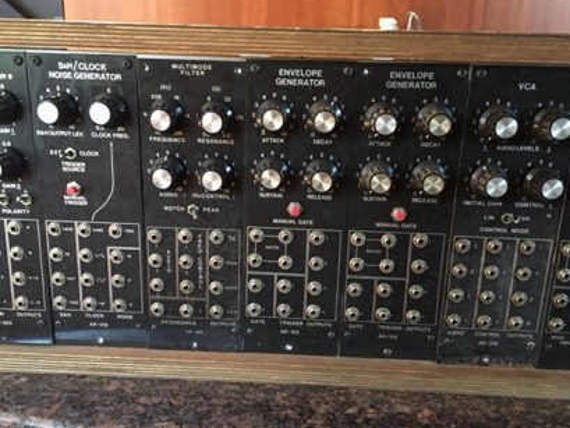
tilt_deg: -19.9
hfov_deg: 53.9
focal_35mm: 34
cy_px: 219
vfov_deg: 41.8
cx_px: 268
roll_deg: -2.7
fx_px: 560
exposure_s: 1/15
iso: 250
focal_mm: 4.15
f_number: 2.2
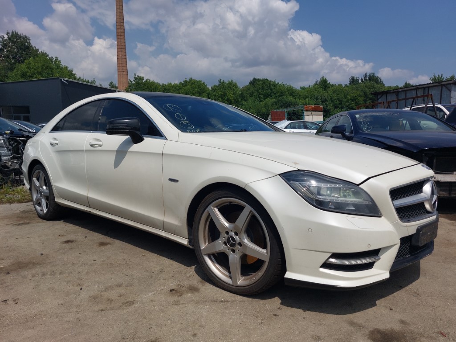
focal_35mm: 24
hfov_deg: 71.6
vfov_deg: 56.8
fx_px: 316
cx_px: 228
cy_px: 171
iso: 25
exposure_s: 1/3483
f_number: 1.8
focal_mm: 5.23
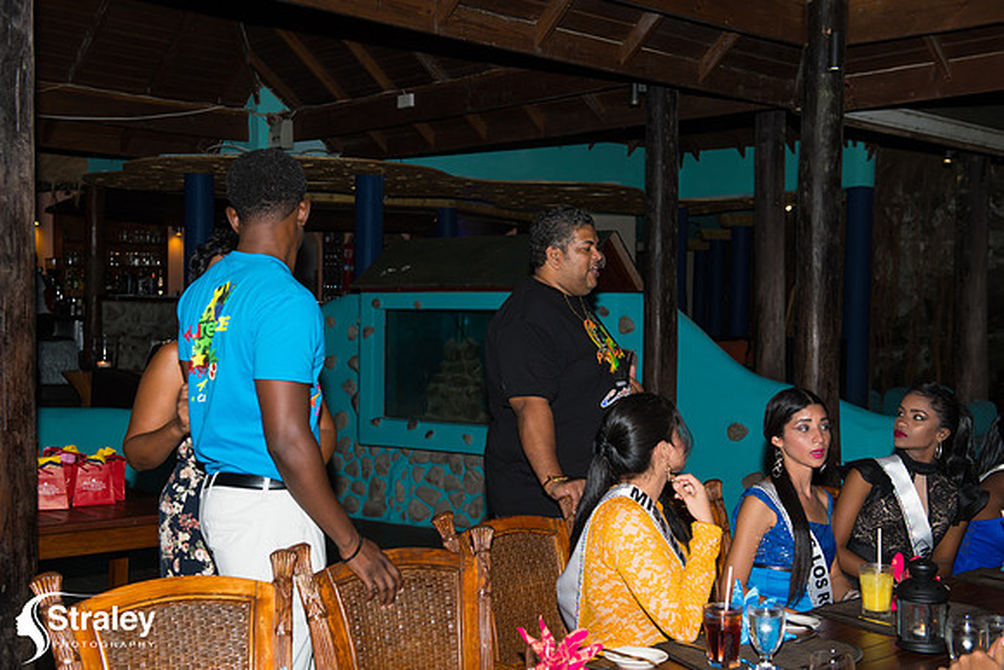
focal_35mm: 48
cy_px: 335
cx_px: 502
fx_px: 1339
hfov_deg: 41.1
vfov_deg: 28.1
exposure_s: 1/100
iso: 400
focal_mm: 48
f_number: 5.6
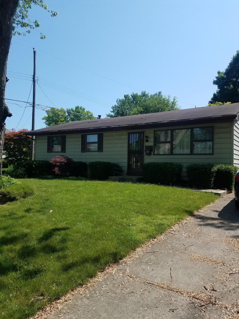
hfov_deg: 53.1
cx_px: 120
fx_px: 239
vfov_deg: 67.3
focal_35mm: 26
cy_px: 160
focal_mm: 4.2
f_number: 1.7
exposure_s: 1/1856
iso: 40
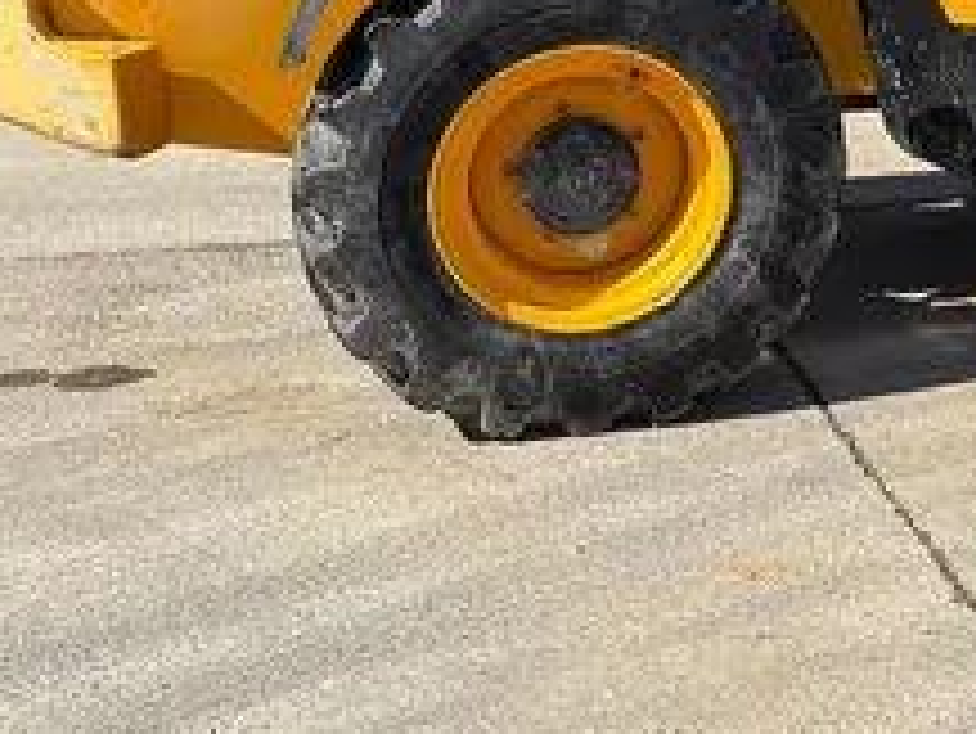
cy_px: -119
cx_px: 1124
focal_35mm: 66
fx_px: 1862
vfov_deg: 20.9
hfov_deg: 26.6
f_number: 1.6
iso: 50
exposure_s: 1/2538
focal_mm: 5.96
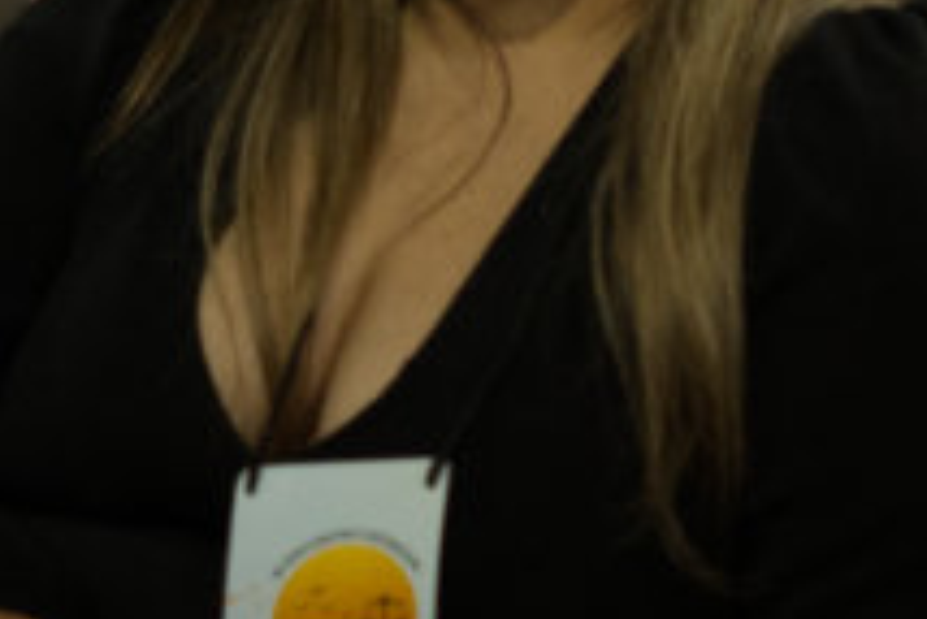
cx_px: 273
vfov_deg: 7.0
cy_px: 193
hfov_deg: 10.5
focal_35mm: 196
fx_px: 5050
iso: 2000
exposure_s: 1/100
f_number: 2.8
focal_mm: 35
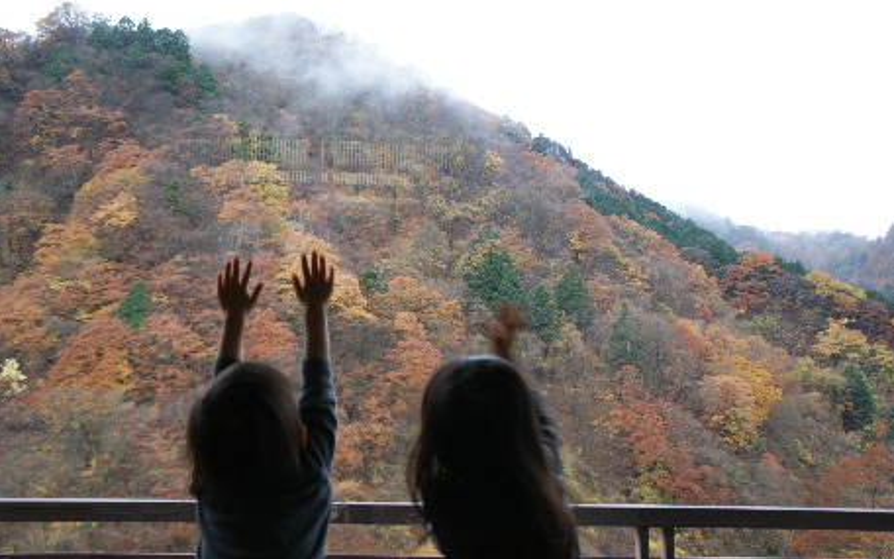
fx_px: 975
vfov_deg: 32.0
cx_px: 448
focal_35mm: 40
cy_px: 295
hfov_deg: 49.3
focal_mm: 26
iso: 100
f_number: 4.5
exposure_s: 1/40
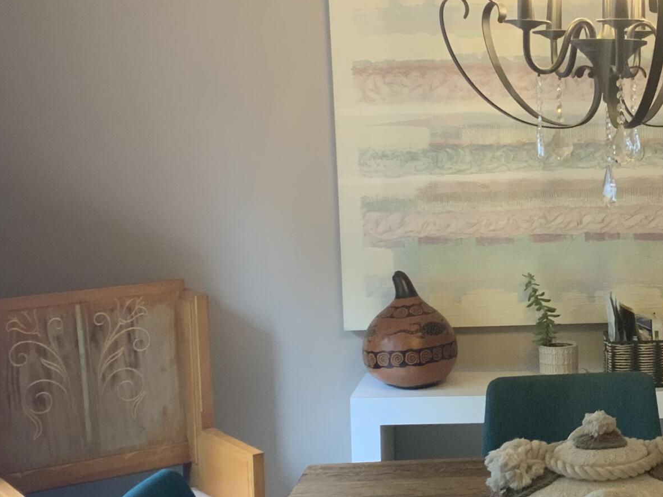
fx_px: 1417
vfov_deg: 19.9
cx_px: 624
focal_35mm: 74
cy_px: 267
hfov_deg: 25.3
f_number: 1.8
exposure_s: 1/60
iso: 125
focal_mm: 3
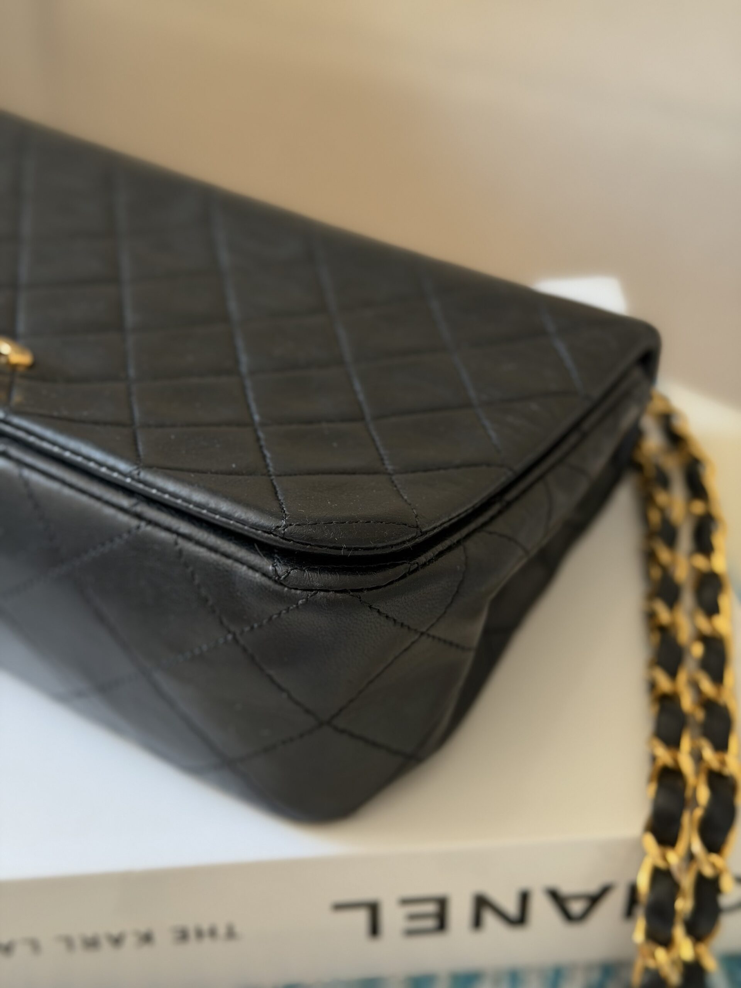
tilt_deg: -40.7
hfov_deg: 30.3
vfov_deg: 39.7
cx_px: 370
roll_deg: +1.5
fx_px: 1370
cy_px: 494
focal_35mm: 48
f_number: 1.78
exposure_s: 1/75
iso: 160
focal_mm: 6.76
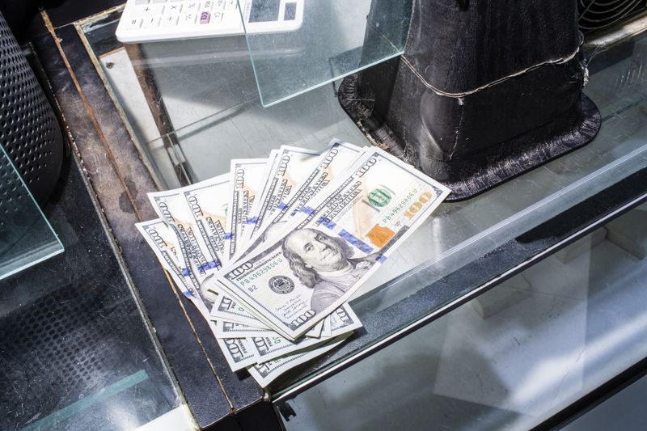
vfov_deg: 37.8
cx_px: 324
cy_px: 216
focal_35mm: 35
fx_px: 629
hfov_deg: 54.4
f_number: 2
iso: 800
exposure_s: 1/80
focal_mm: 35
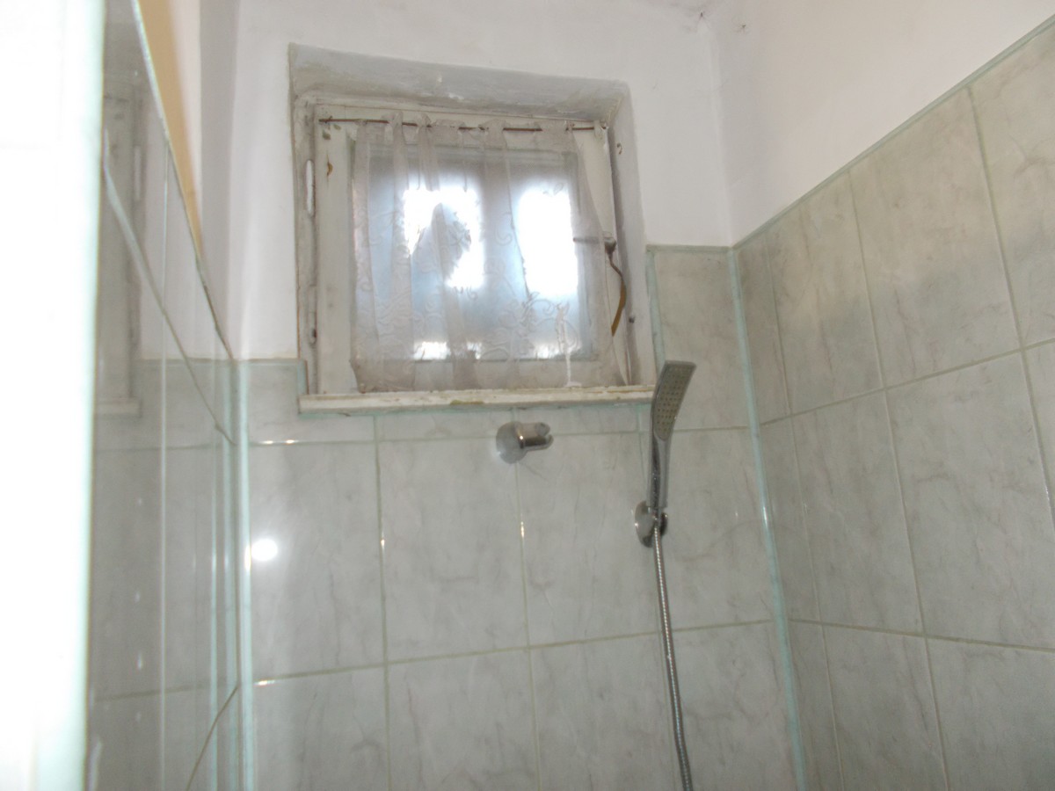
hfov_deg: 67.3
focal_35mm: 26
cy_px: 396
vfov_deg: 53.1
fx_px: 792
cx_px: 528
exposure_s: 1/25
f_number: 3.2
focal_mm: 4.6
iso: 200
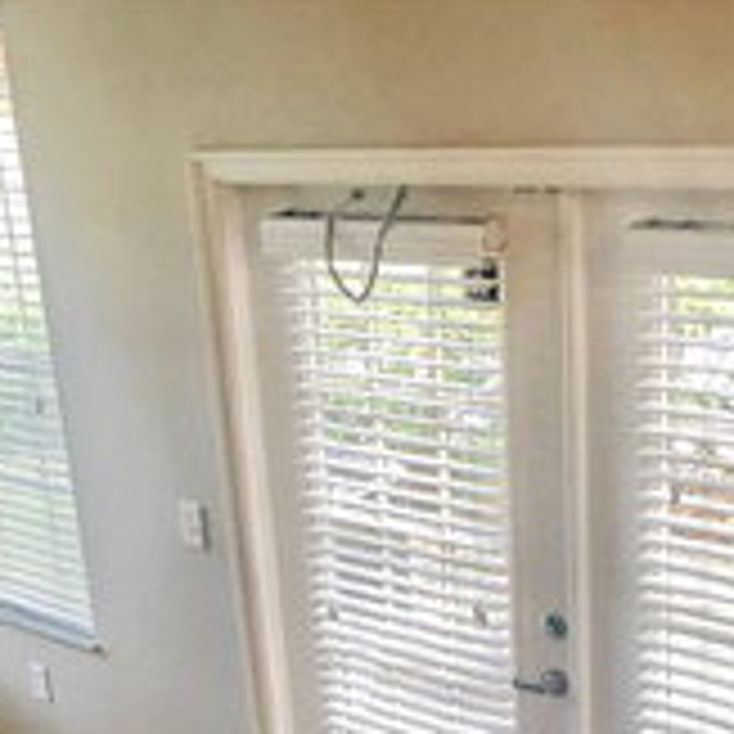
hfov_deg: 26.0
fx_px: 1559
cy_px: 702
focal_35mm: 65
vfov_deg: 25.4
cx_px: 137
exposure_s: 1/40
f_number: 1.8
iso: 25
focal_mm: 3.99
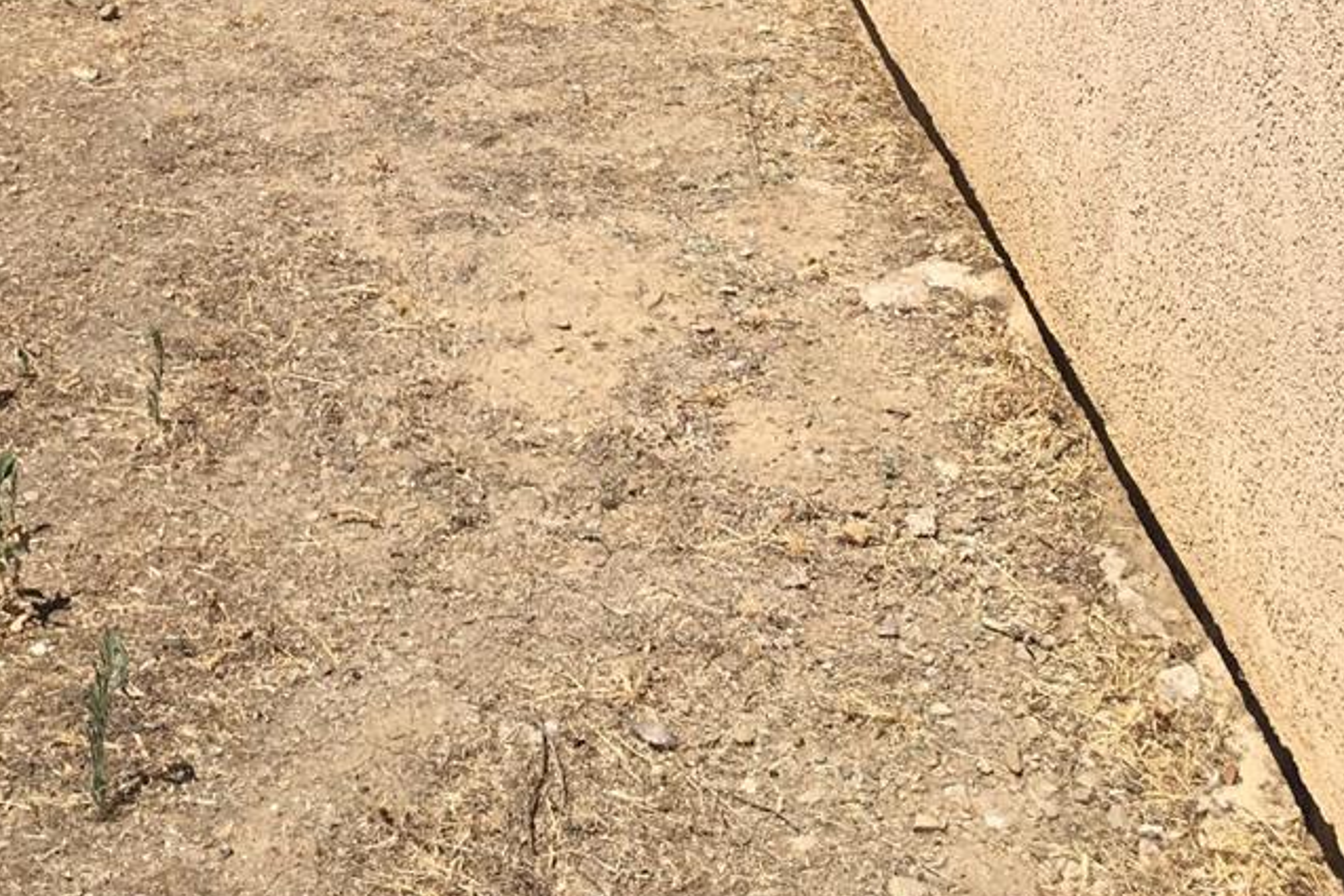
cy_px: -217
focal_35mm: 71
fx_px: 2651
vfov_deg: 18.1
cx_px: 192
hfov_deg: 27.6
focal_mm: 4.15
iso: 25
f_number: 2.2
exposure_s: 1/1479
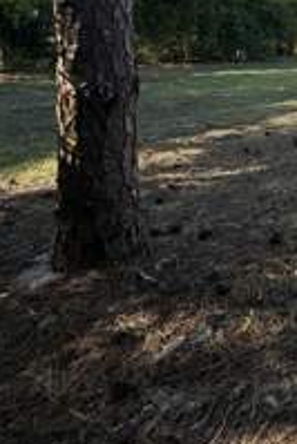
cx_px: 444
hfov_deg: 27.0
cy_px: 73
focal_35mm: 35
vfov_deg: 50.2
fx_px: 432
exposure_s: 1/799
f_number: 2.2
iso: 50
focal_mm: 2.22
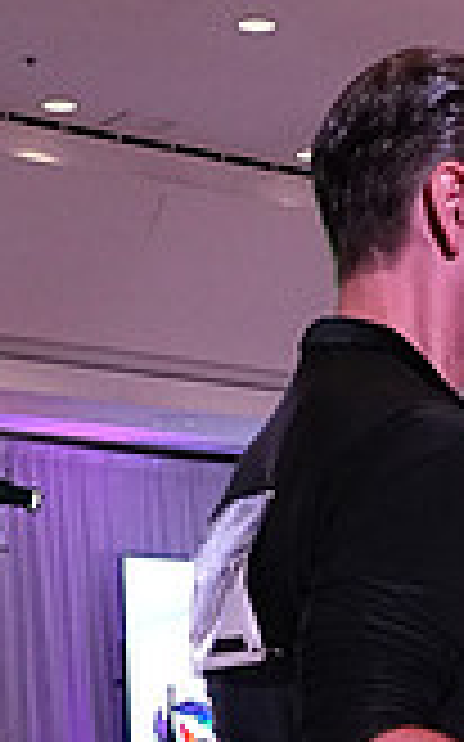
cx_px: 719
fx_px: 2612
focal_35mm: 129
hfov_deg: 9.8
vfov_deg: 15.2
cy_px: 1052
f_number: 5
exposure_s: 1/400
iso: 3200
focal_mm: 24
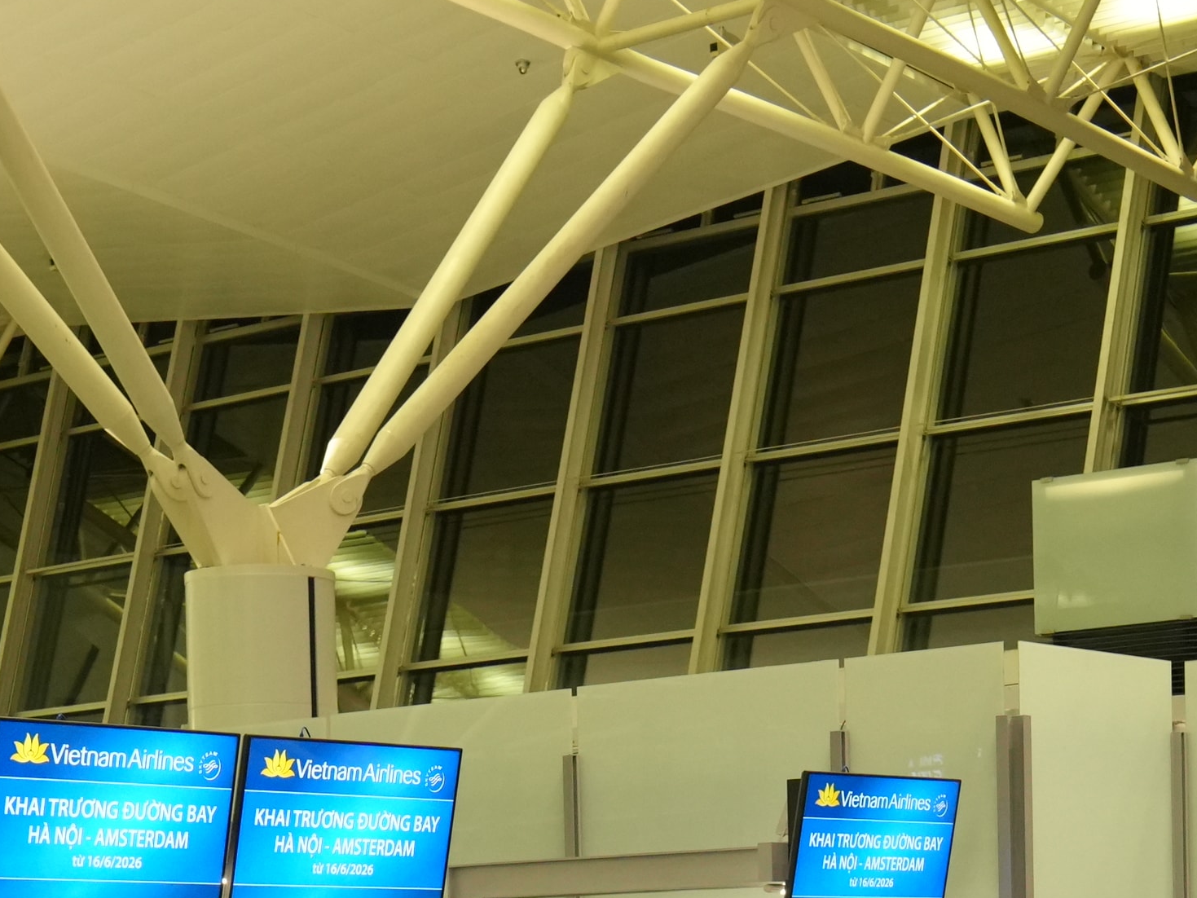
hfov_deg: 20.0
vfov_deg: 14.2
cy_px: 1305
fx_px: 3389
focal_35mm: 98
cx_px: 759
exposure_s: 1/160
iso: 1600
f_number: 3.2
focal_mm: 24
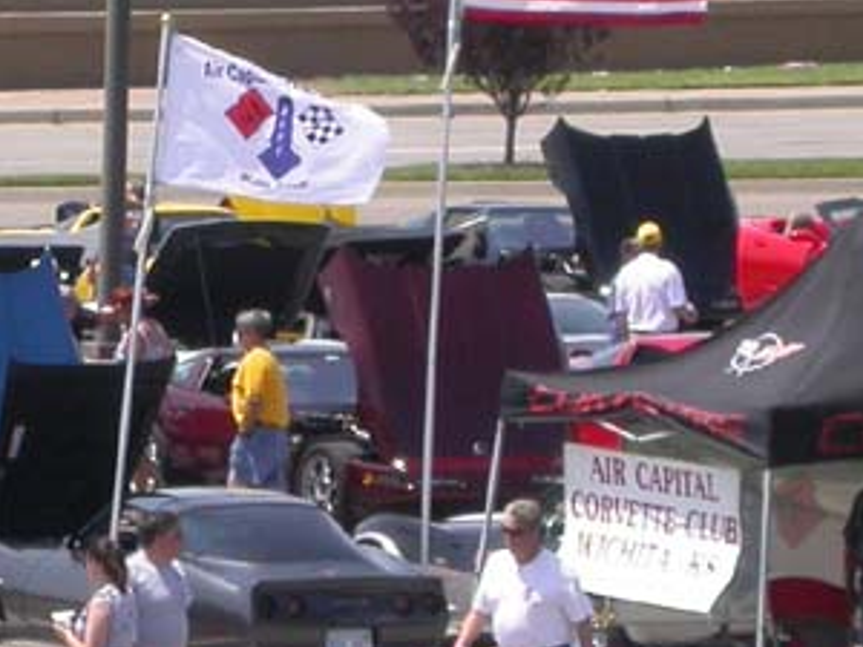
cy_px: 457
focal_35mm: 525
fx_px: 13089
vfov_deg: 2.8
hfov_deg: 3.8
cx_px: 132
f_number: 7.3
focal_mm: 32
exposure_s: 1/282
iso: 100
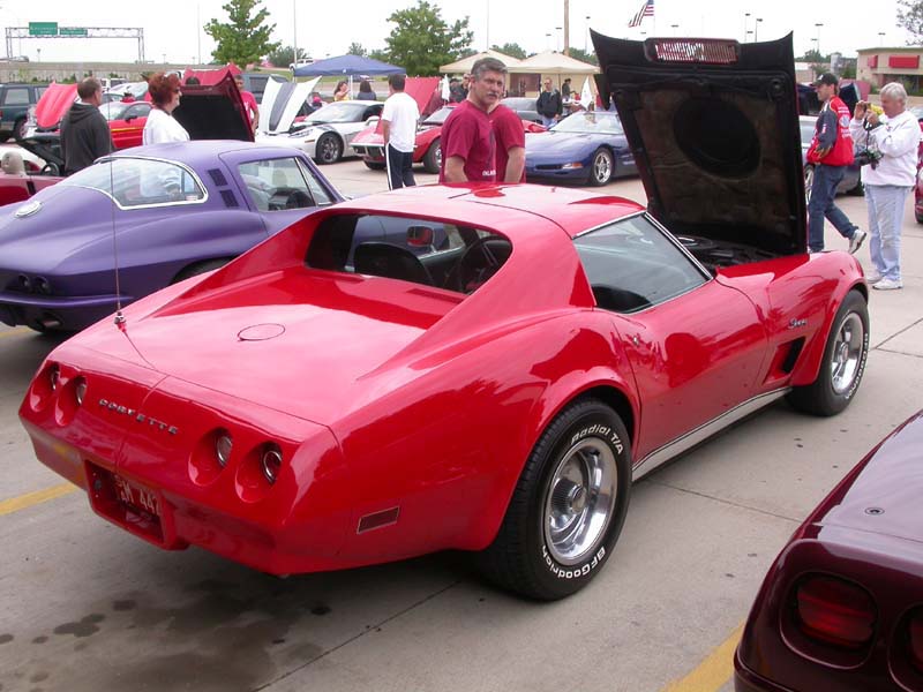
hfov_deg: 49.0
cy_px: 346
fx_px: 1013
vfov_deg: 37.7
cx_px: 462
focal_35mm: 38
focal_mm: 7.85
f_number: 6
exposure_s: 1/217
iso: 100
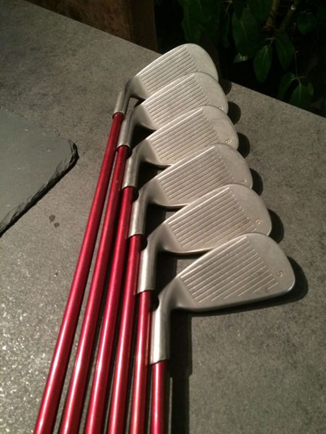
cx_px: 163
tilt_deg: -51.5
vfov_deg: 61.7
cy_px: 217
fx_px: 364
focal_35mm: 29
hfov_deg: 48.2
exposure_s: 1/20
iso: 320
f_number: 2.2
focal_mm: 4.15
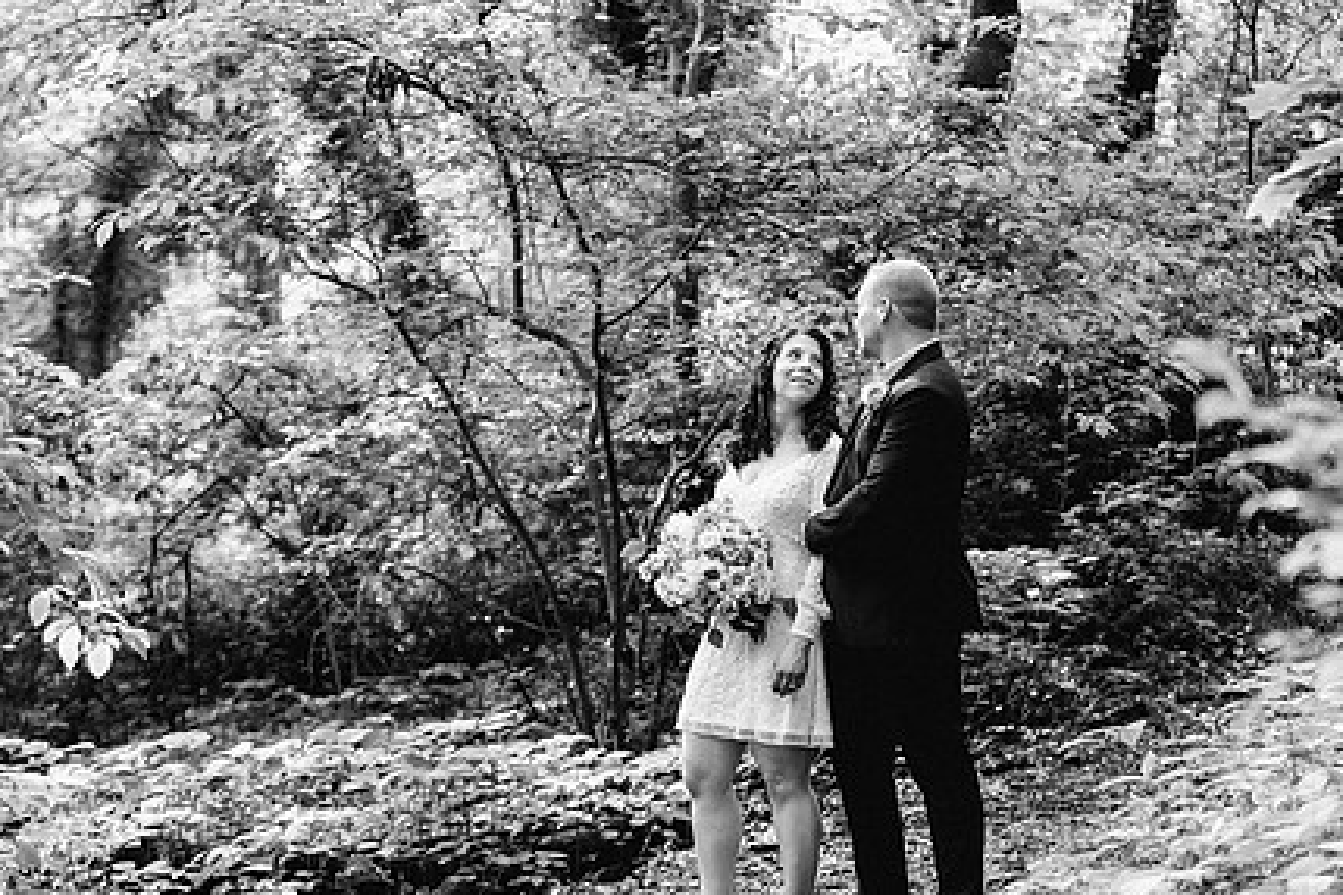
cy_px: 377
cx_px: 790
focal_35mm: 100
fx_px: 3730
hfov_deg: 20.4
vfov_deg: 13.7
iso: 640
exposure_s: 1/400
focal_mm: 70
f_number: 2.8
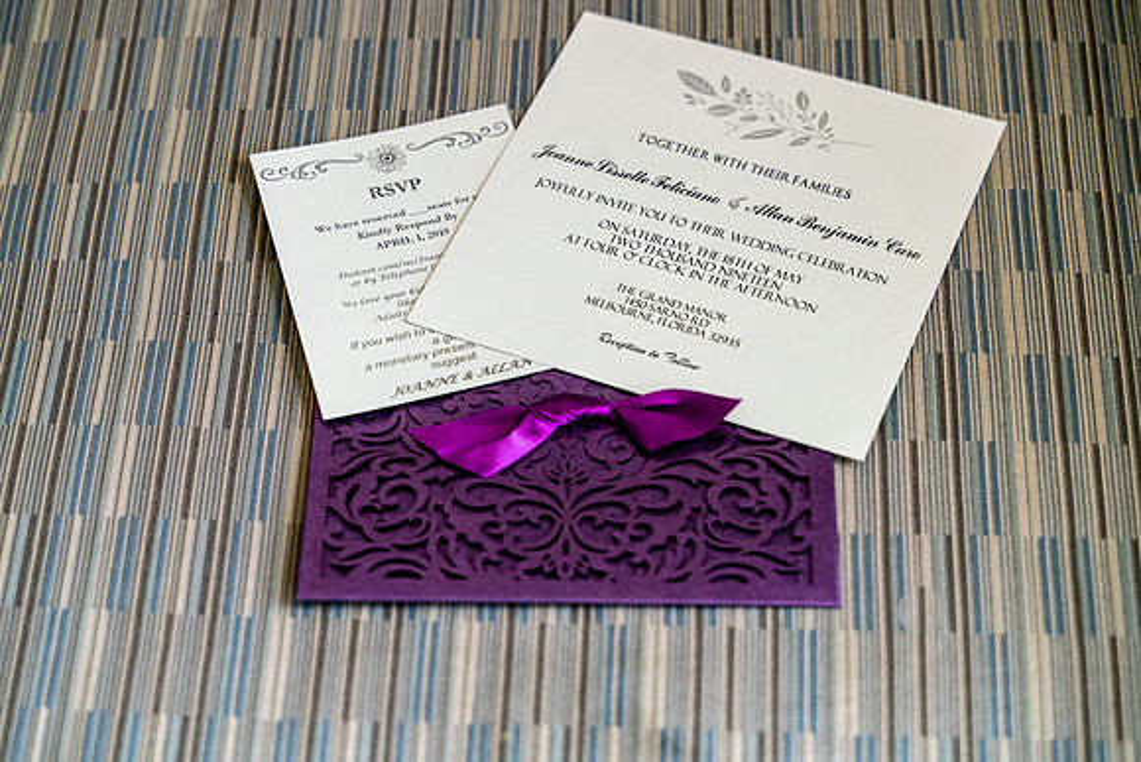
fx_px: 2574
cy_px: 379
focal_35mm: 81
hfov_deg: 25.0
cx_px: 544
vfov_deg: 16.8
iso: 1250
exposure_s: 1/125
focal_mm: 75
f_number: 4.5
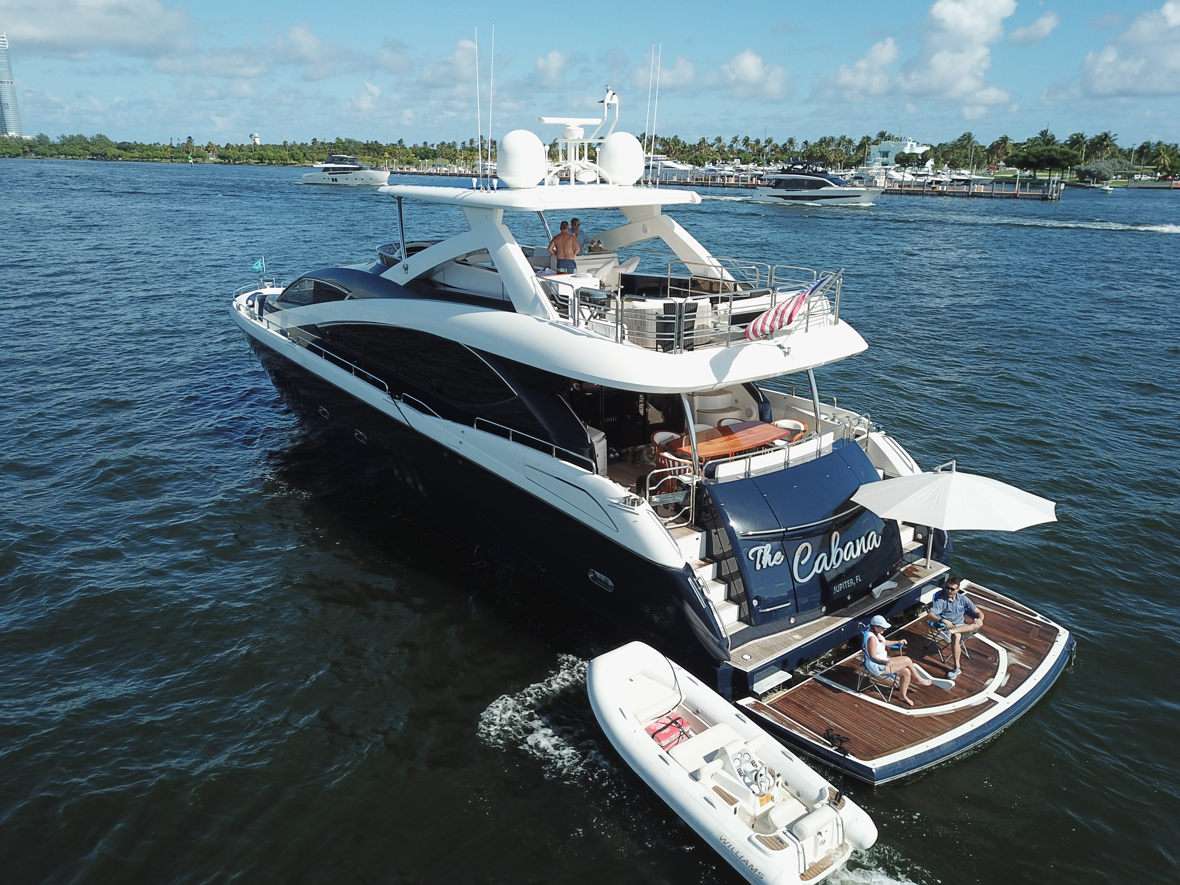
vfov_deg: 53.1
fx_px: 886
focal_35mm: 26
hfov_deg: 67.3
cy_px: 442
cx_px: 590
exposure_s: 1/1600
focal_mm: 4.73
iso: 100
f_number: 2.2
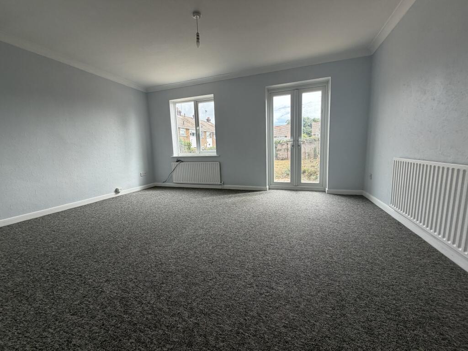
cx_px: 234
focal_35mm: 14
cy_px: 176
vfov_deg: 85.7
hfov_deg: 102.1
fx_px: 189
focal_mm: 2.22
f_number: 2.2
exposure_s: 1/138
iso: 50
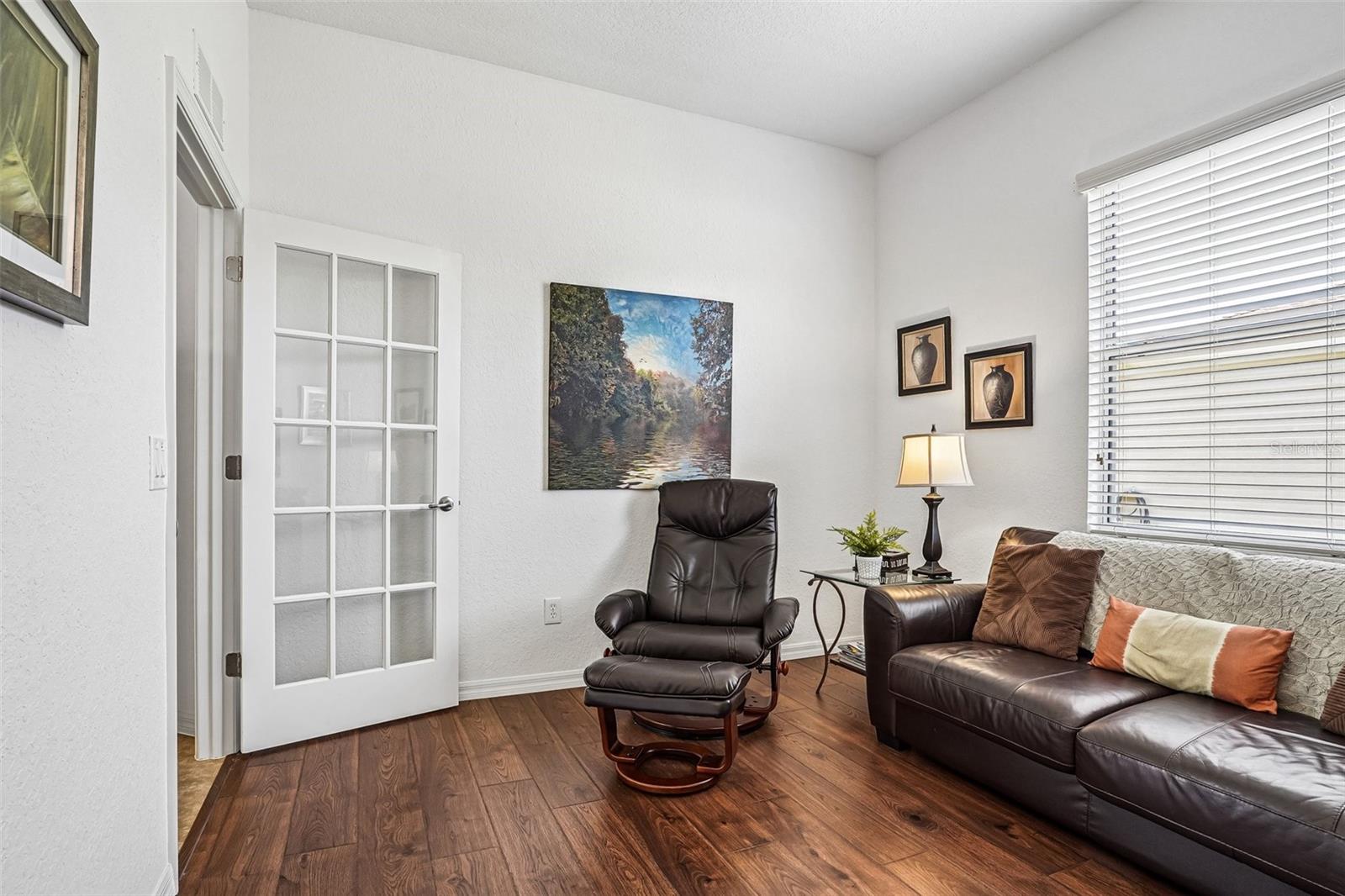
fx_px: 635
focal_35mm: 17
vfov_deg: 70.4
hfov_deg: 93.3
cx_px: 672
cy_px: 448
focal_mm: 17
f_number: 9
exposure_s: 1/10
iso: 400
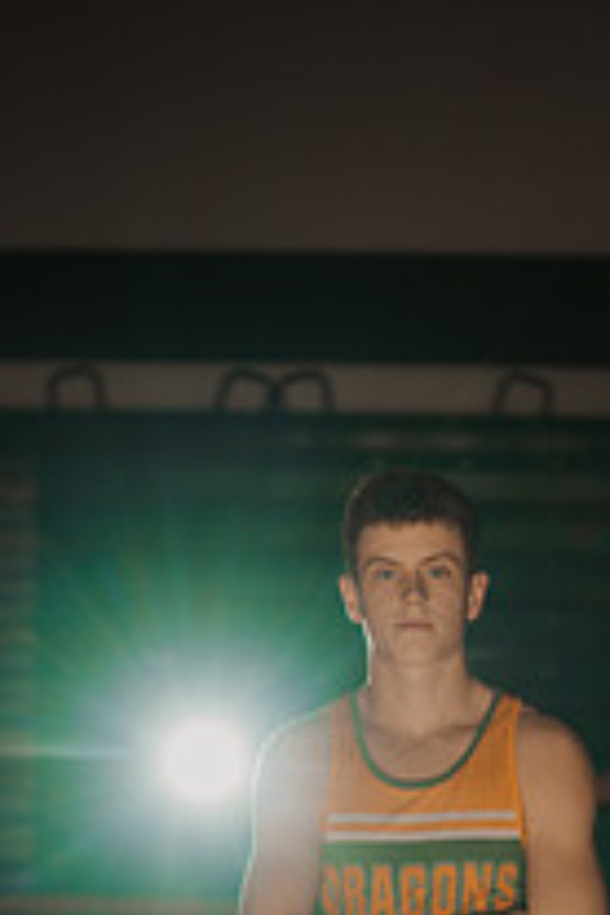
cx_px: 396
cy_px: 888
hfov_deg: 17.9
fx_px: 1932
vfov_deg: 25.5
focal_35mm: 76
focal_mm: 35
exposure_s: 1/125
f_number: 2.2
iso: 500
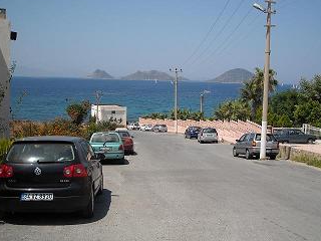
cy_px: 112
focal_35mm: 42
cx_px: 184
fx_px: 389
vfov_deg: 34.3
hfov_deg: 44.7
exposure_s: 1/402
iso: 64
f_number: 5.6
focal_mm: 5.7
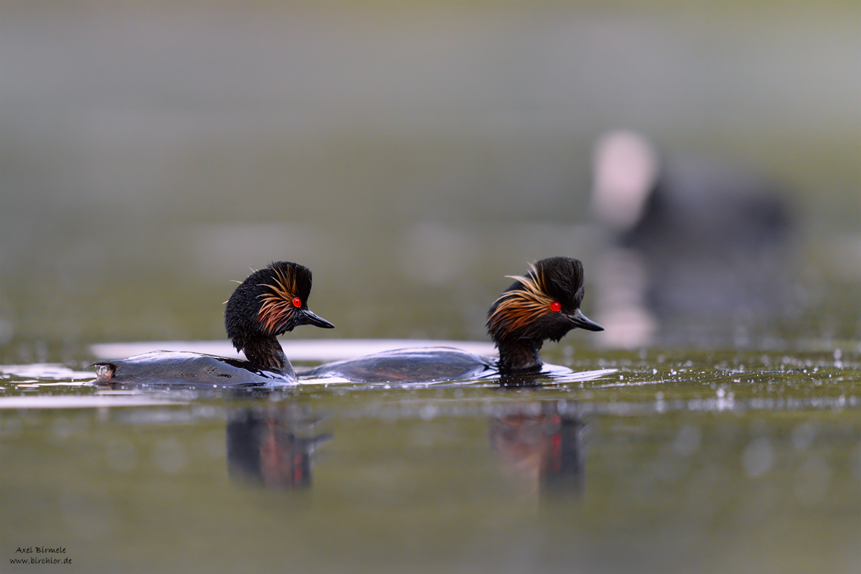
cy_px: 287
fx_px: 14349
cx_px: 430
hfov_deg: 3.4
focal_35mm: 600
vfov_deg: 2.3
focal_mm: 600
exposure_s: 1/640
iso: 900
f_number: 4
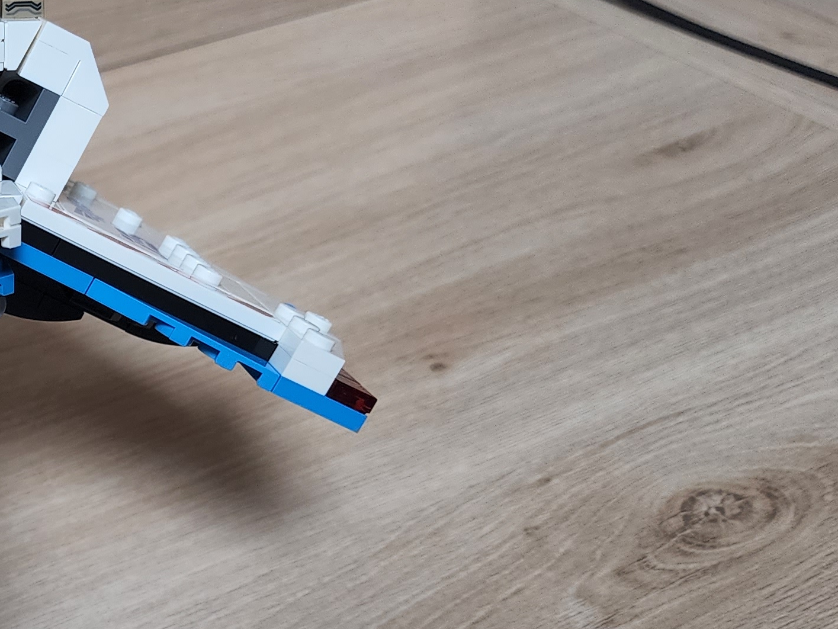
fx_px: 1574
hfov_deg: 26.3
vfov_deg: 22.6
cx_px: -190
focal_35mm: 65
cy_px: 378
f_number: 1.8
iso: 160
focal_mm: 6.4
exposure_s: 1/120
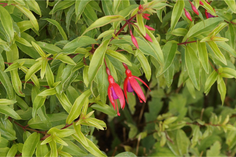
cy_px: 78
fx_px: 983
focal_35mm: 150
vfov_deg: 9.1
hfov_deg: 13.7
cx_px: 118
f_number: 11
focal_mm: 100
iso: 800
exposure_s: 1/160
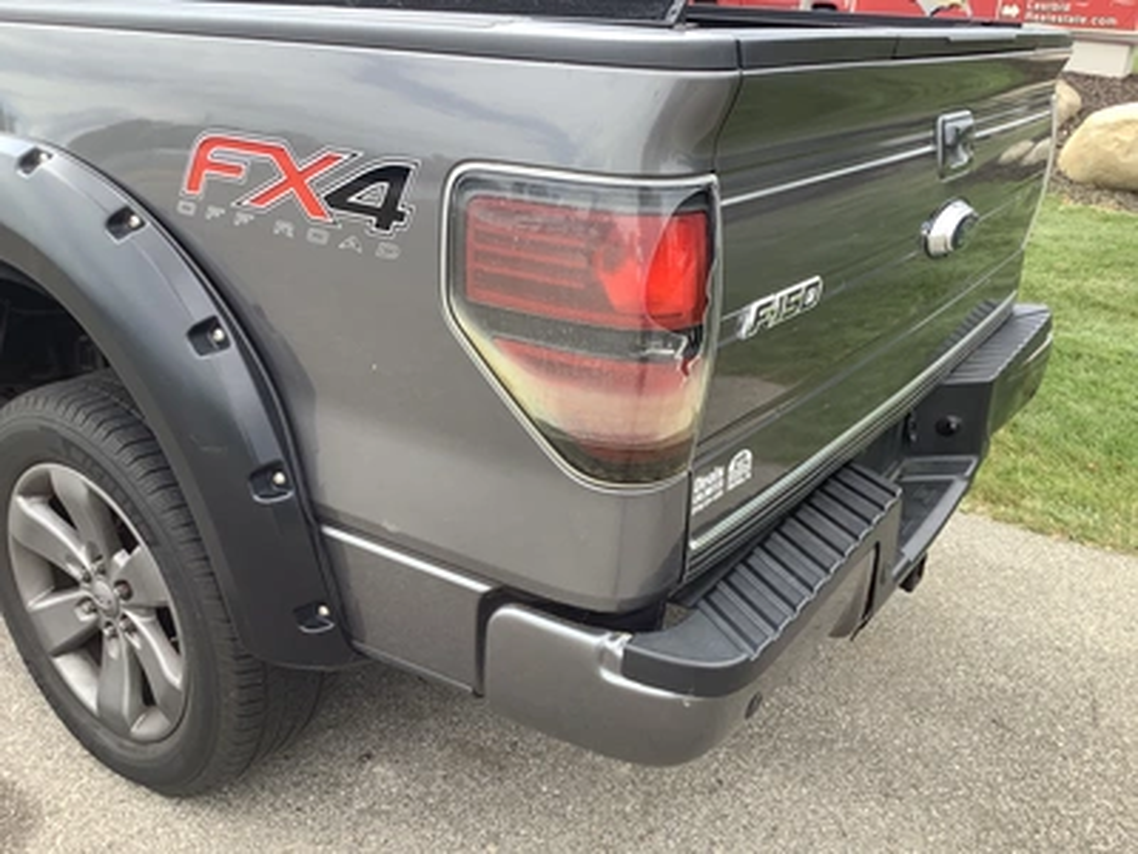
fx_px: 1019
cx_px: 569
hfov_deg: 58.4
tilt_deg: -22.4
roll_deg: -1.5
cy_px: 427
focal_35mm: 31
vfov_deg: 45.4
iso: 25
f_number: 2.4
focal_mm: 3.3
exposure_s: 1/267
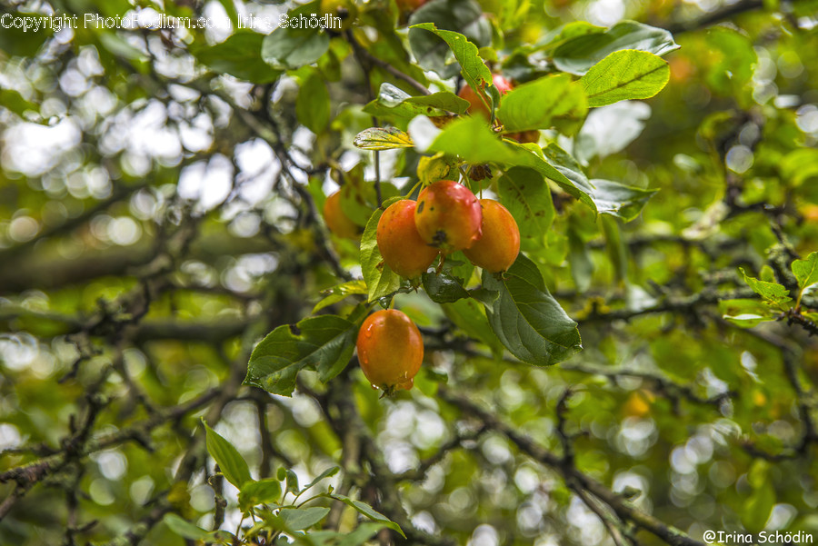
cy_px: 273
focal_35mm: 55
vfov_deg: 24.6
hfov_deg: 36.2
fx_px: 1250
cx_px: 409
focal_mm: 55
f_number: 4
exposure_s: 1/25
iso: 100
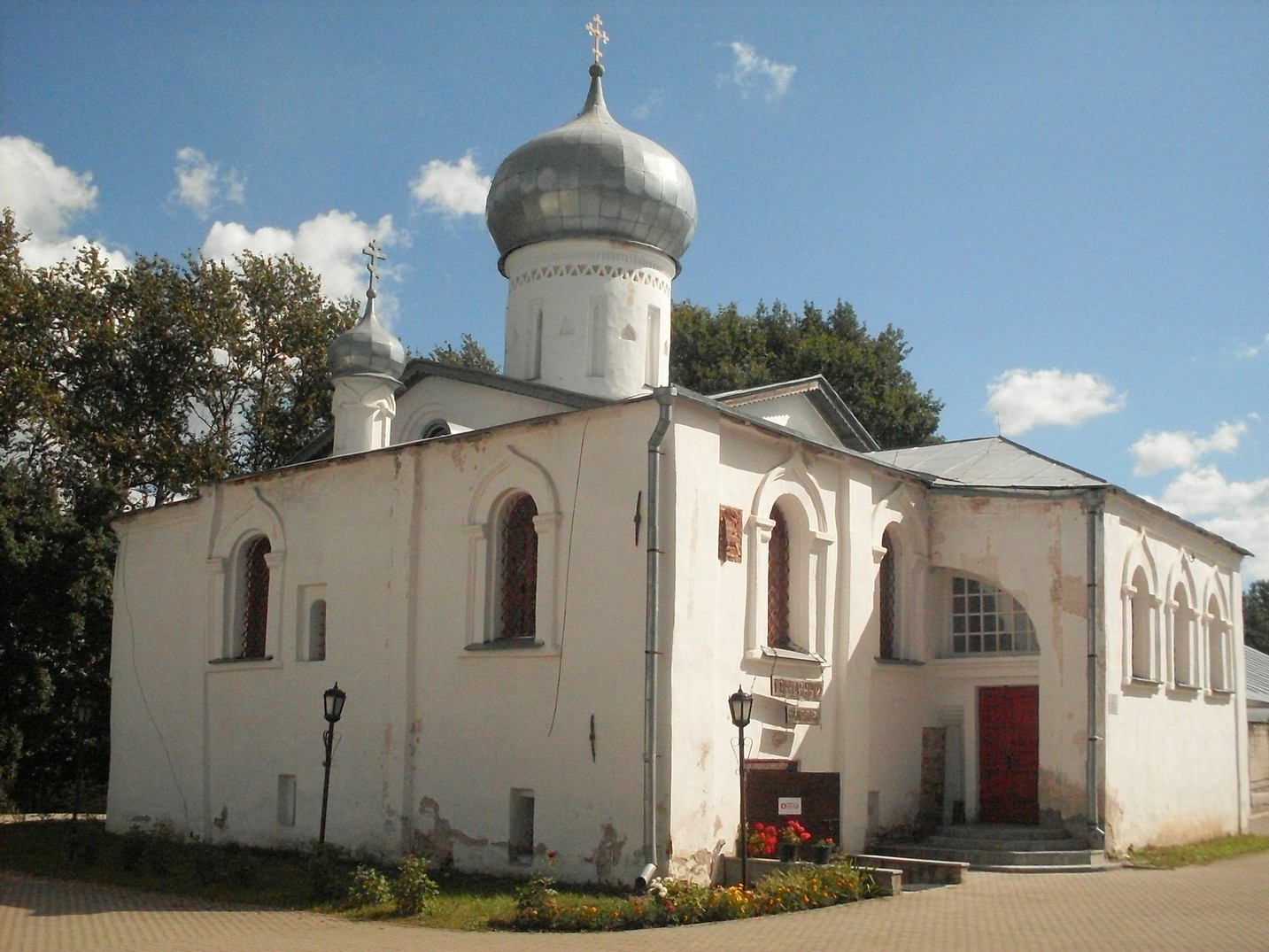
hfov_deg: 49.0
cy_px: 476
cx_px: 634
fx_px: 1393
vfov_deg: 37.7
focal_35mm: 38
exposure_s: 1/1500
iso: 400
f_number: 8.4
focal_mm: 6.3
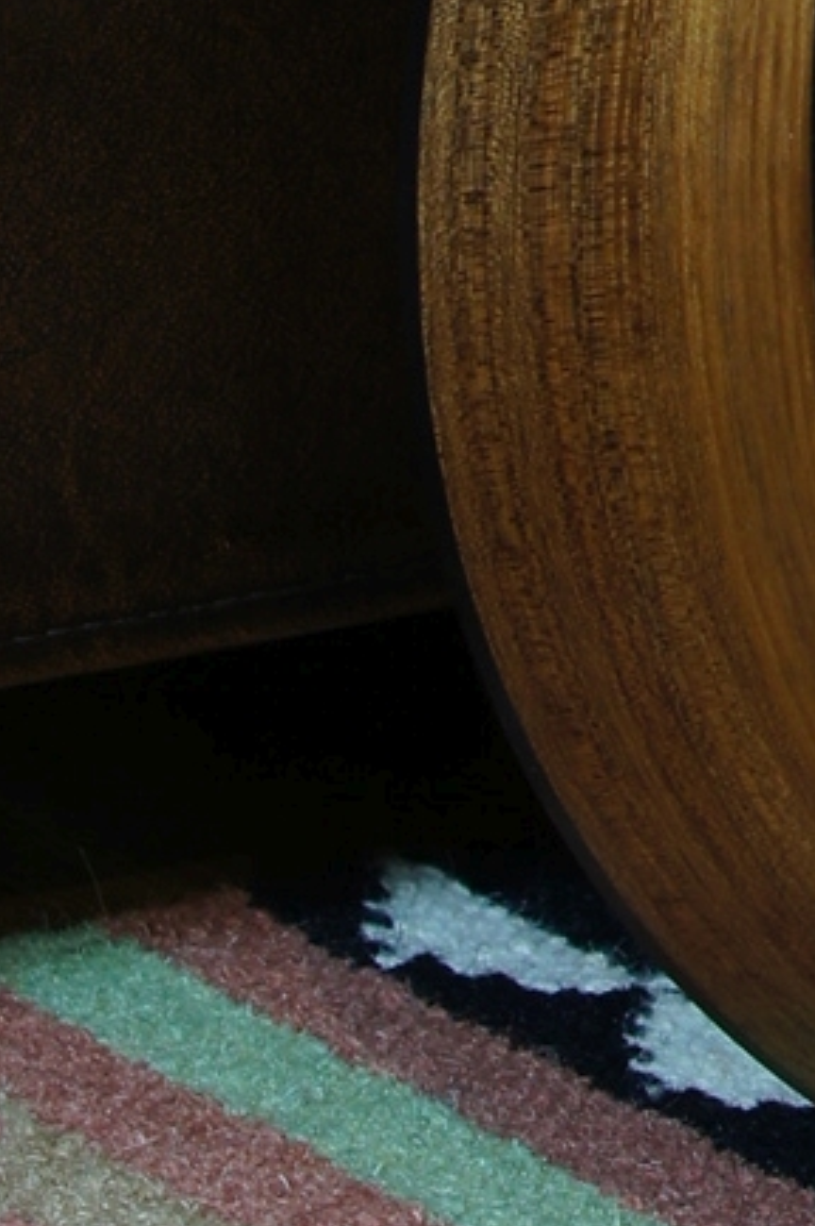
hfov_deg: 3.4
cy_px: -1189
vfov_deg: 5.1
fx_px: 13468
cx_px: 1907
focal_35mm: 396
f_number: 7.1
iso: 100
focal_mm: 50
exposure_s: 1/8
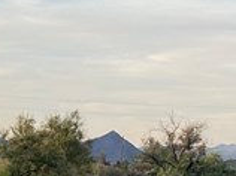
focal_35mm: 169
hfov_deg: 11.4
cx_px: -87
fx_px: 1150
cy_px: 249
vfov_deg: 8.6
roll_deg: -1.6
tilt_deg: -4.3
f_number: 1.8
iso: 32
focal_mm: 4.25
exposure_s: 1/891
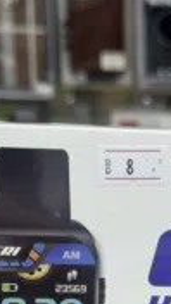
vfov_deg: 17.7
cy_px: 275
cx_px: 126
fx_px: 959
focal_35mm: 119
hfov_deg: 10.2
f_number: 1.78
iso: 64
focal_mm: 6.76
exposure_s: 1/739
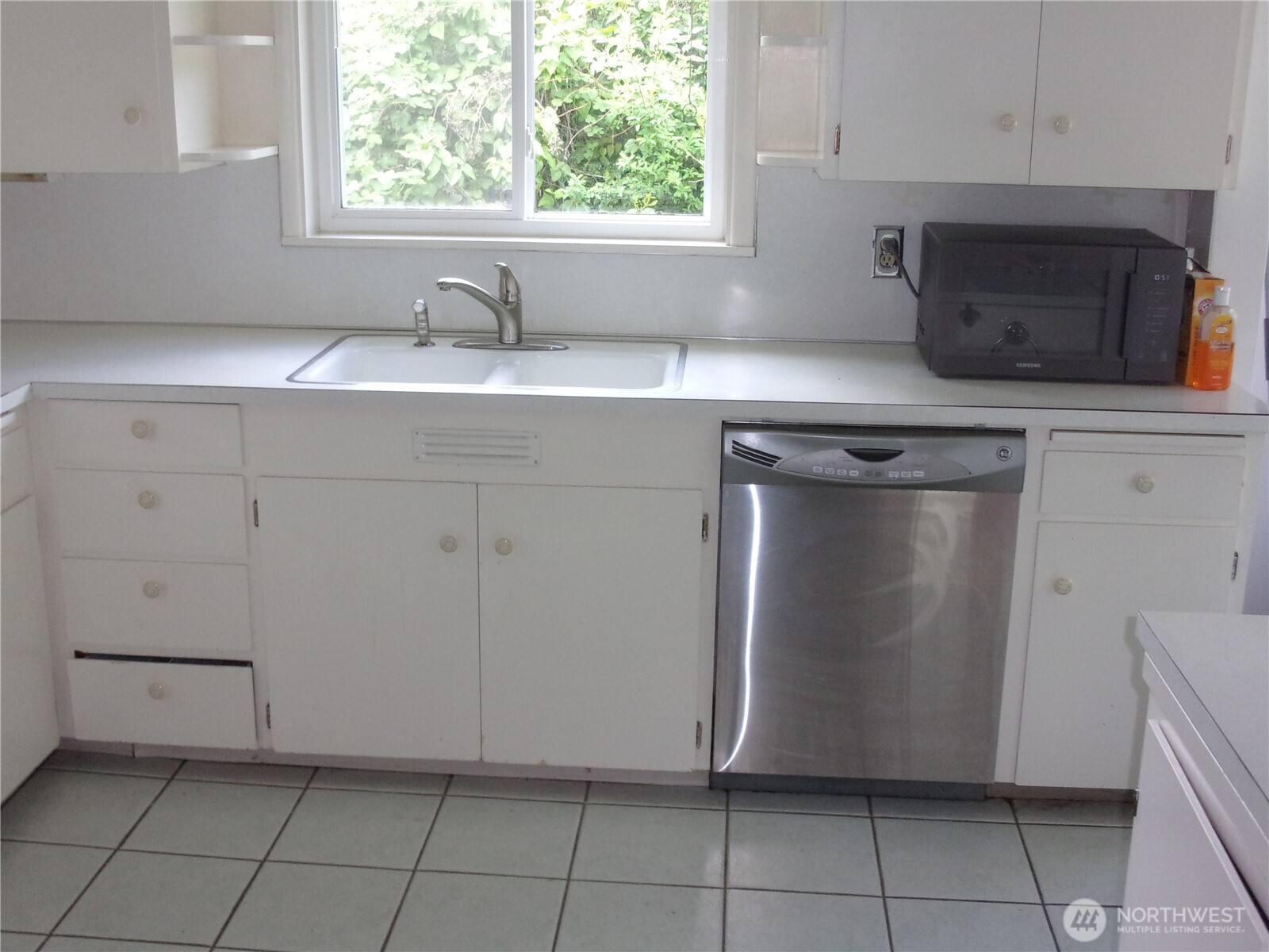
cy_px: 476
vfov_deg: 33.6
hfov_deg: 43.9
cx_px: 634
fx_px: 1576
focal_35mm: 43
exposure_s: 1/34
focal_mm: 7.8
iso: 250
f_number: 4.7
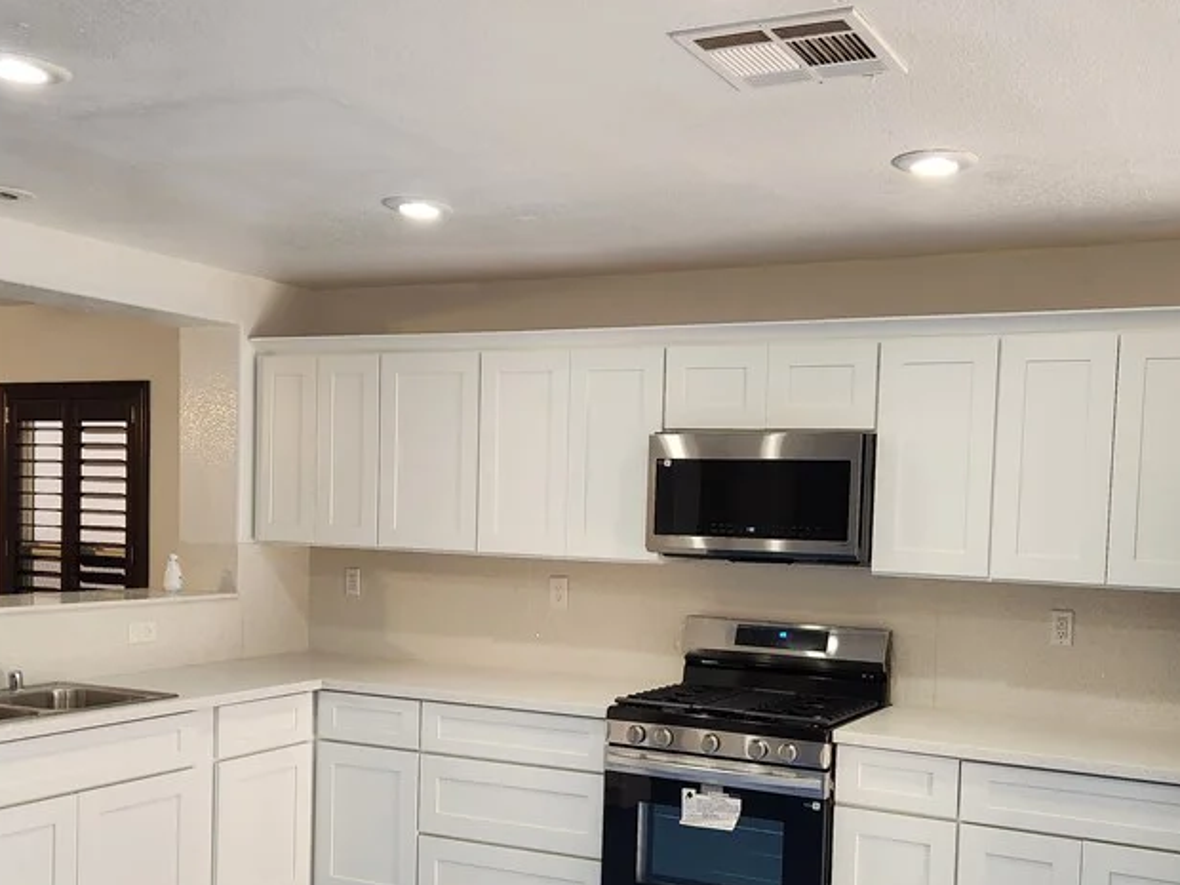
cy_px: 571
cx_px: 679
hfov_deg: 48.8
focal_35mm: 38
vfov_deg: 37.4
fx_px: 1295
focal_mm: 5.4
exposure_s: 1/120
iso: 250
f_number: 1.8
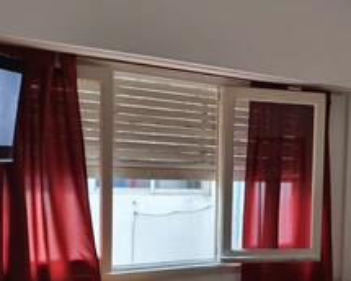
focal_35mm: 52
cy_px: 217
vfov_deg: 28.6
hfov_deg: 33.6
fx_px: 540
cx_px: 331
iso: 320
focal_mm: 4.94
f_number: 1.5
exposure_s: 1/50
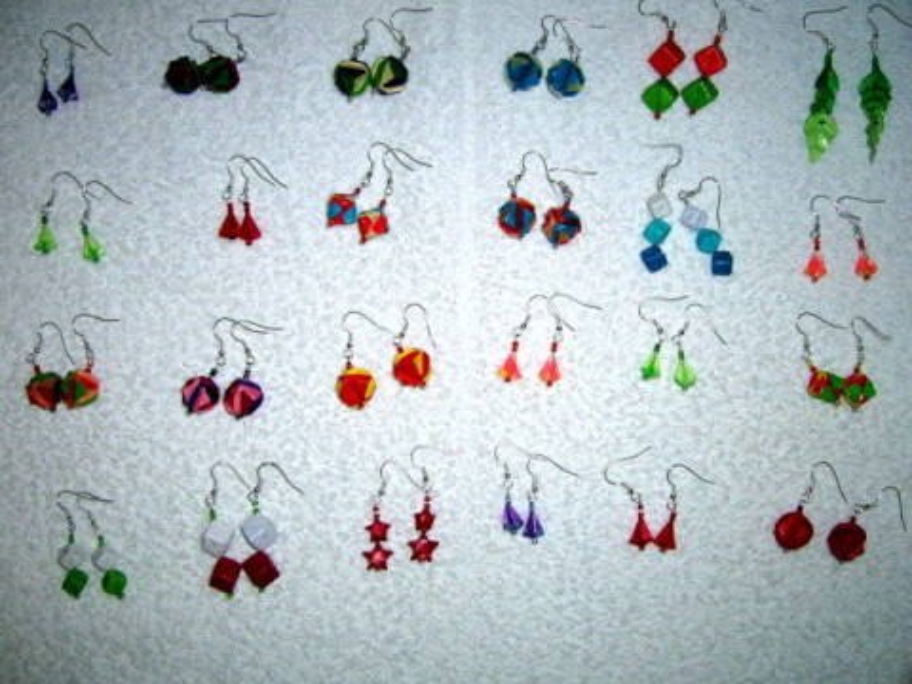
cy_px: 342
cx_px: 456
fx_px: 922
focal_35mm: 35
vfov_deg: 40.7
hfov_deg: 52.6
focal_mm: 5.4
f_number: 2.8
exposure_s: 1/60.1
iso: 50
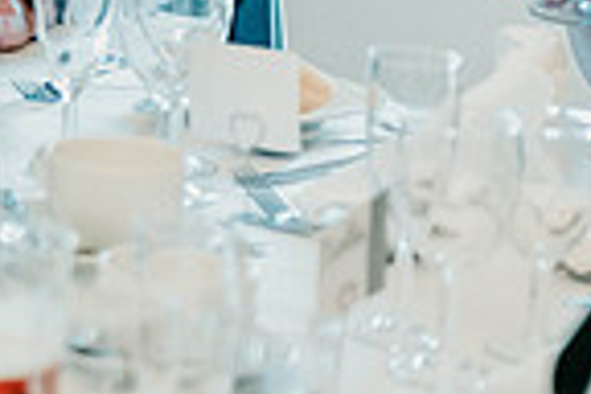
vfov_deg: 4.8
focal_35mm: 283
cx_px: -361
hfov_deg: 7.1
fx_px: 4646
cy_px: -380
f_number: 2.8
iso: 2200
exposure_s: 1/200
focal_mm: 70
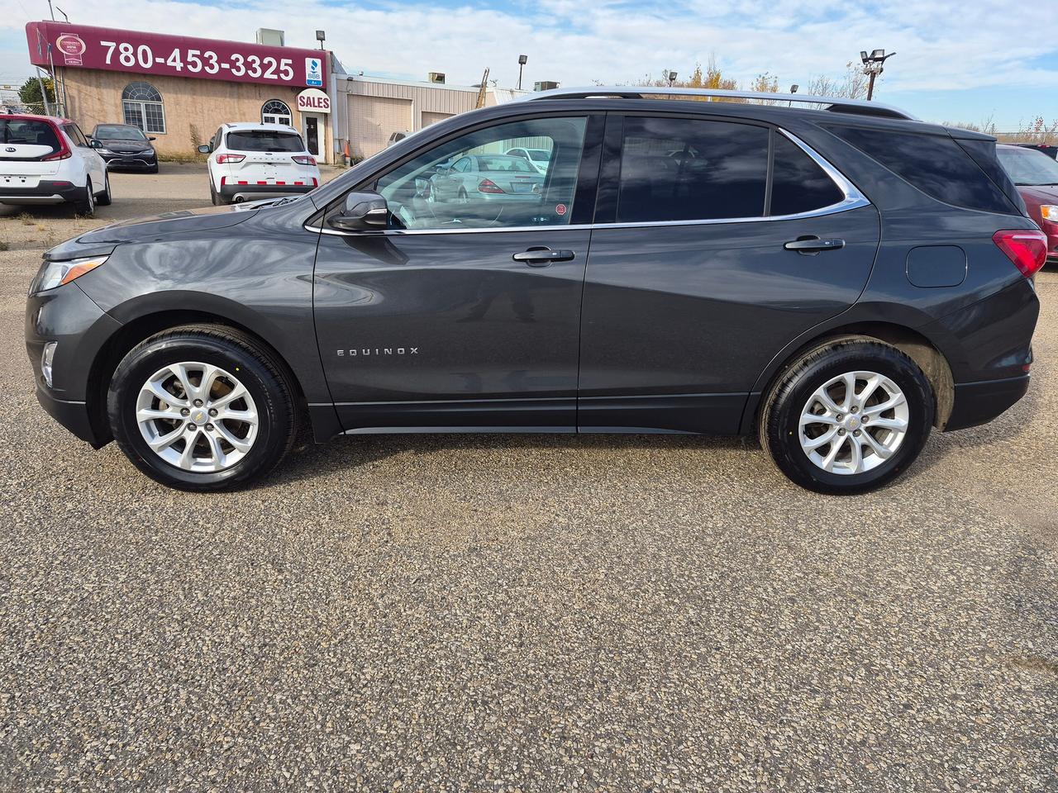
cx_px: 529
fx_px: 703
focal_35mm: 23
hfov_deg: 73.9
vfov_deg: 58.9
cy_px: 396
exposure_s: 1/2304
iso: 80
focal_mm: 5.4
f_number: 1.8
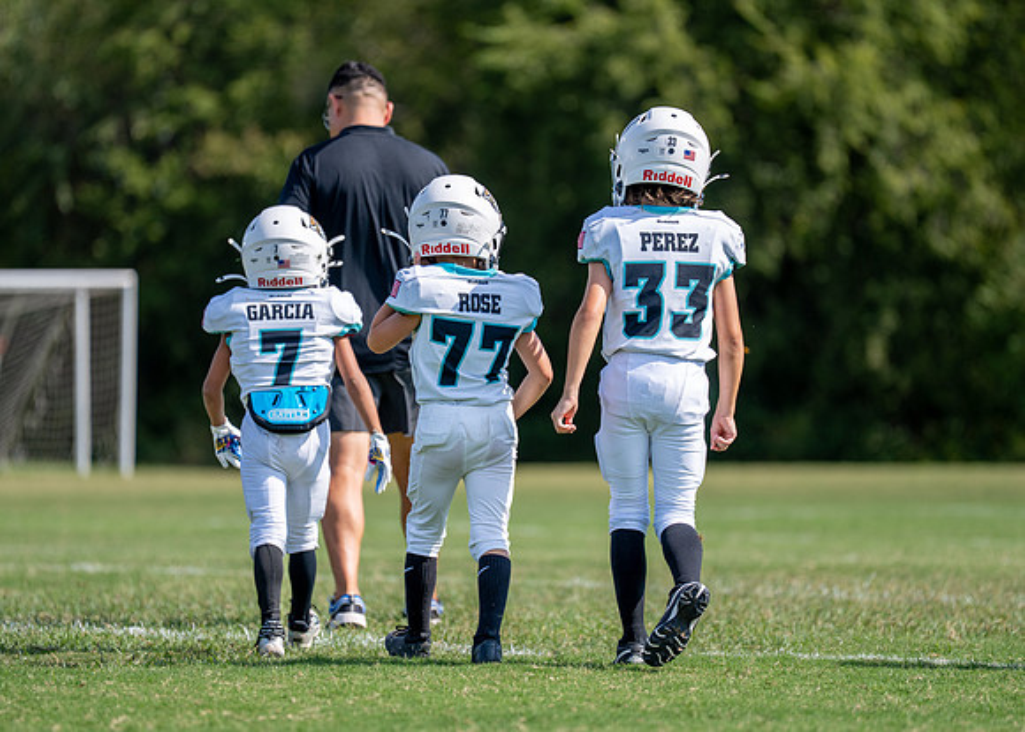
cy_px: 364
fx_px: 6792
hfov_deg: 8.6
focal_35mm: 233
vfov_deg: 6.2
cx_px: 497
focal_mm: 200
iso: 125
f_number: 2.8
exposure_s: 1/2000
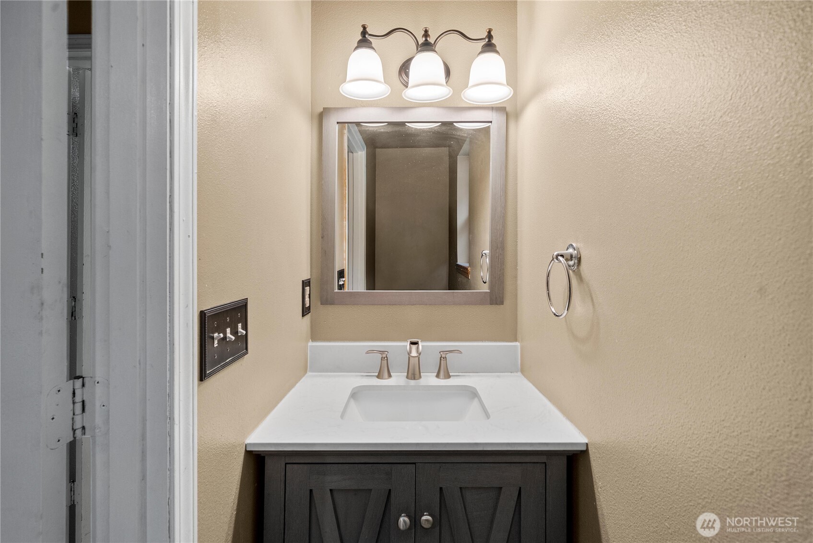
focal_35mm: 15
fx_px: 339
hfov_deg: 100.4
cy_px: 272
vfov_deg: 77.4
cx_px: 406
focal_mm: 15
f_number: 7.1
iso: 160
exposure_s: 1/60
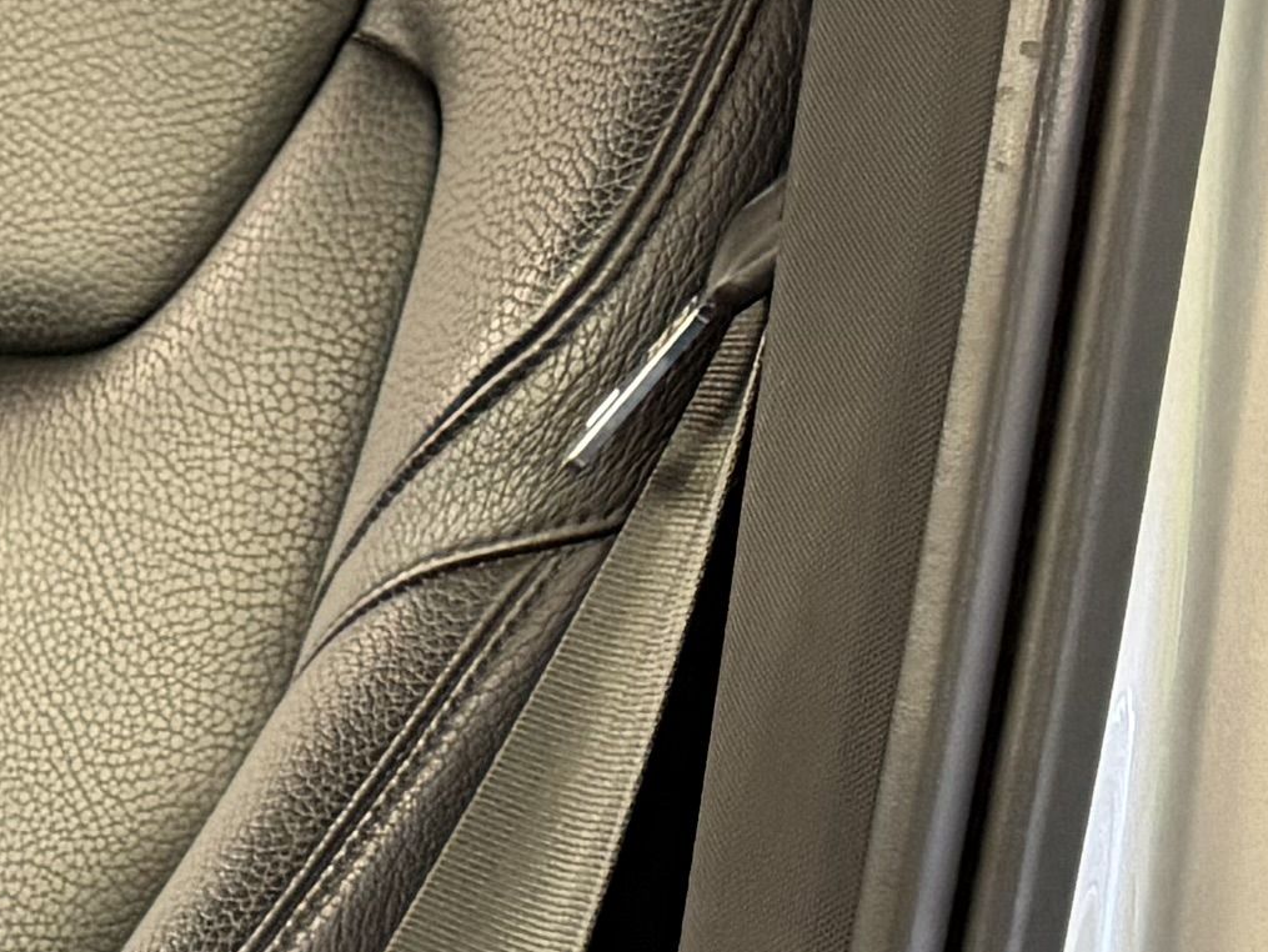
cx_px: -1729
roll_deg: +1.7
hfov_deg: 11.9
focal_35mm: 135
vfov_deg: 10.9
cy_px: 968
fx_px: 4947
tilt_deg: -17.8
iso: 500
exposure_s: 1/50
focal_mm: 6.76
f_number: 1.78
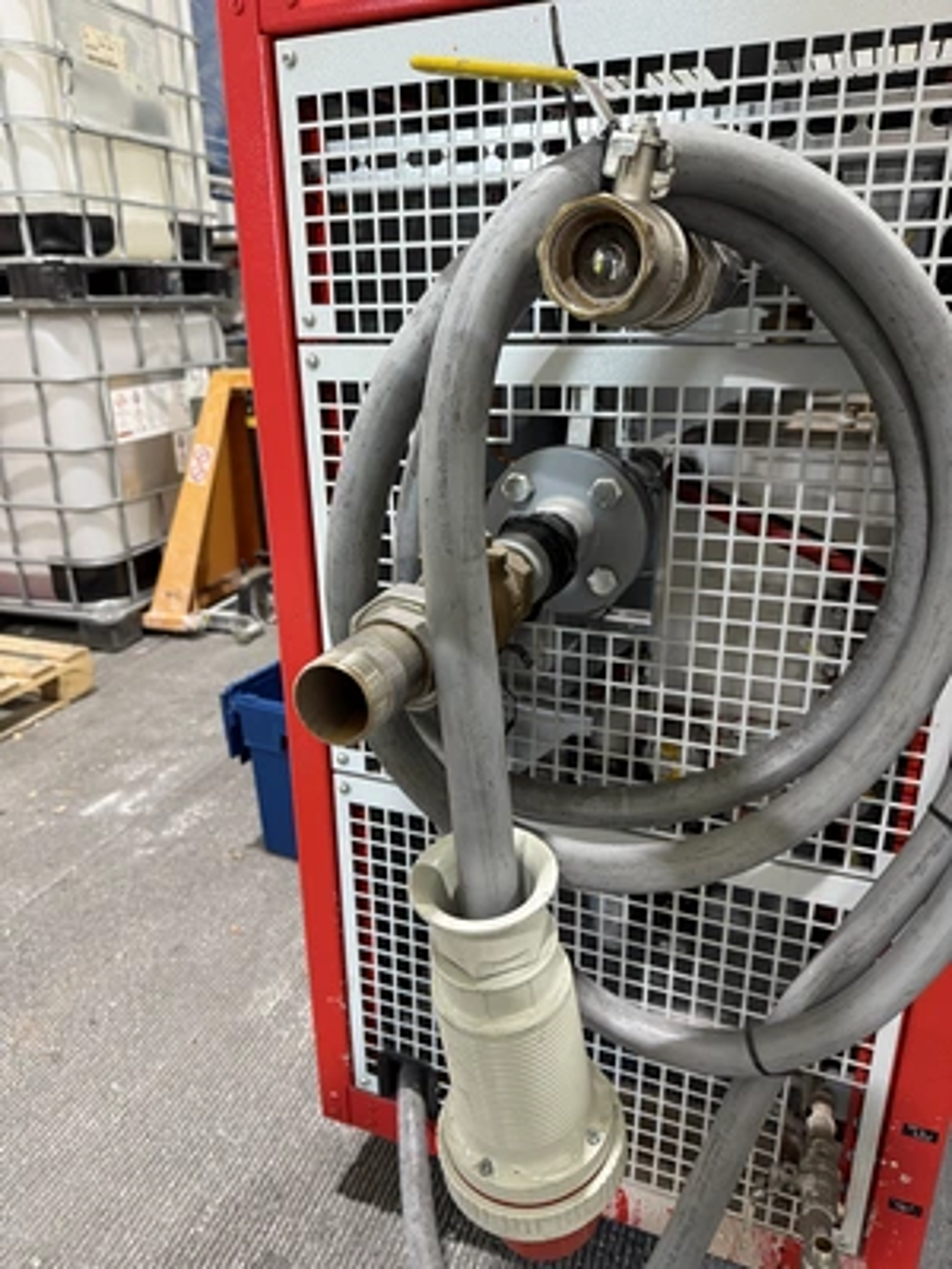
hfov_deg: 56.8
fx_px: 880
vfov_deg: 71.6
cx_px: 476
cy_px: 634
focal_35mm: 24
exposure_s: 1/50
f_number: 1.78
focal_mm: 6.76
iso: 320
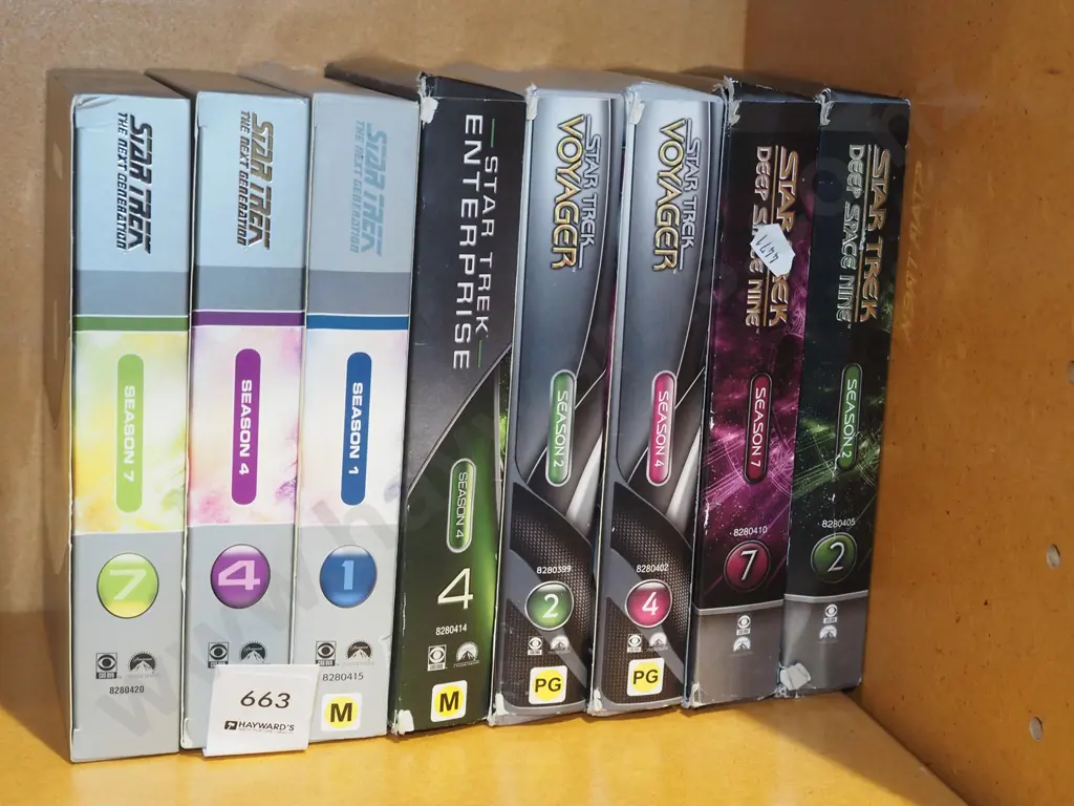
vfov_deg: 27.0
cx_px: 537
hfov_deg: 35.5
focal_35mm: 54
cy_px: 403
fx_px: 1675
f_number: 5.6
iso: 1600
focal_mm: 27
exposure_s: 1/60
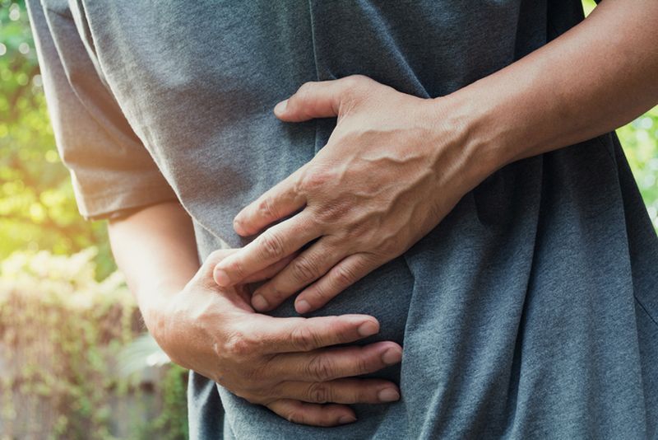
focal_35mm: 60
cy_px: 220
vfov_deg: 22.6
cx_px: 329
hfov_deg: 33.4
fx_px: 1097
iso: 200
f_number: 5.6
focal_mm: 40
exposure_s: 1/20
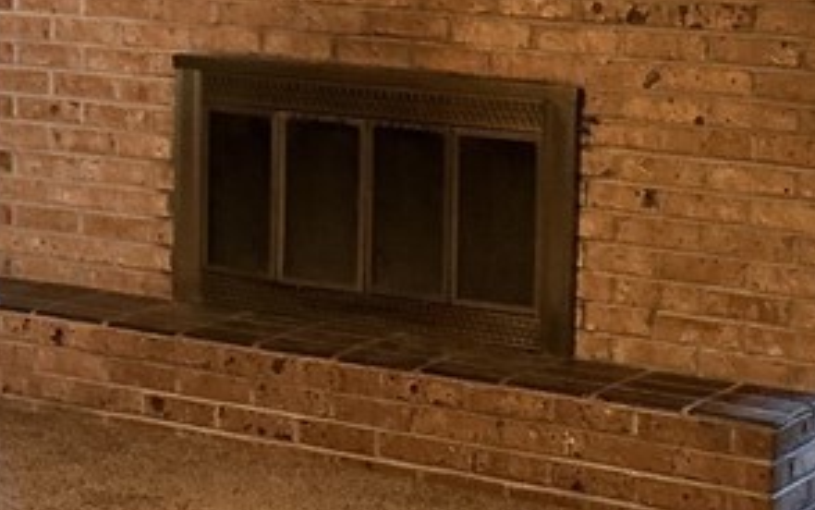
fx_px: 2378
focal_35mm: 107
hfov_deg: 19.4
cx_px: 474
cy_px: 111
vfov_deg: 12.2
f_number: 1.8
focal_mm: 3
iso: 250
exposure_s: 1/40
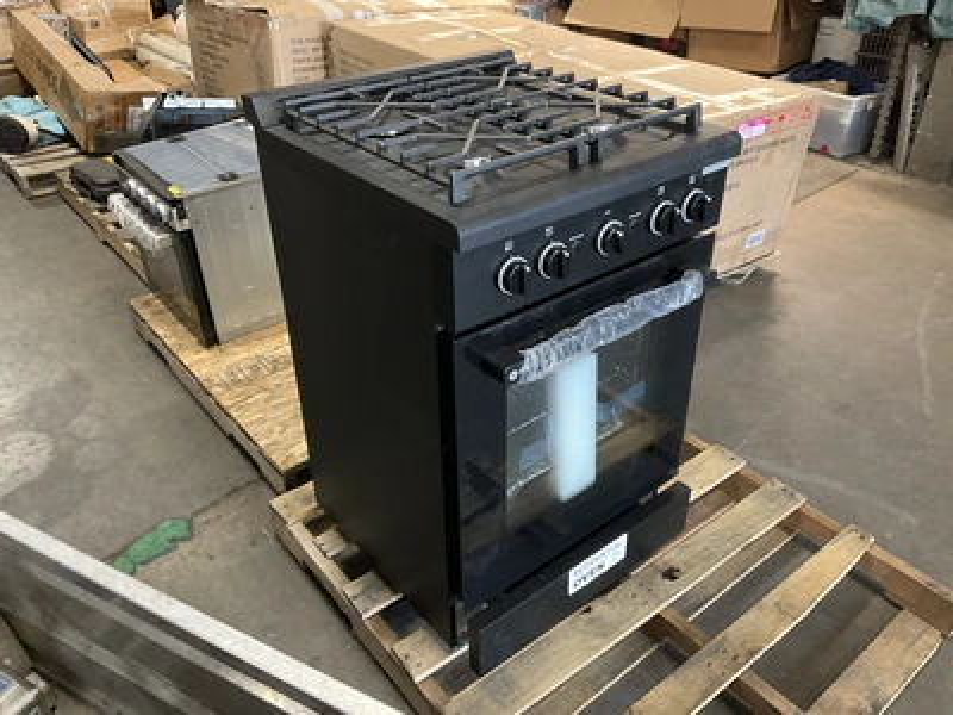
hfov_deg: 61.7
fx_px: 798
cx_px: 476
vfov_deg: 48.2
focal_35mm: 29
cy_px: 358
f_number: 1.8
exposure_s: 1/40
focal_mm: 3
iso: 250
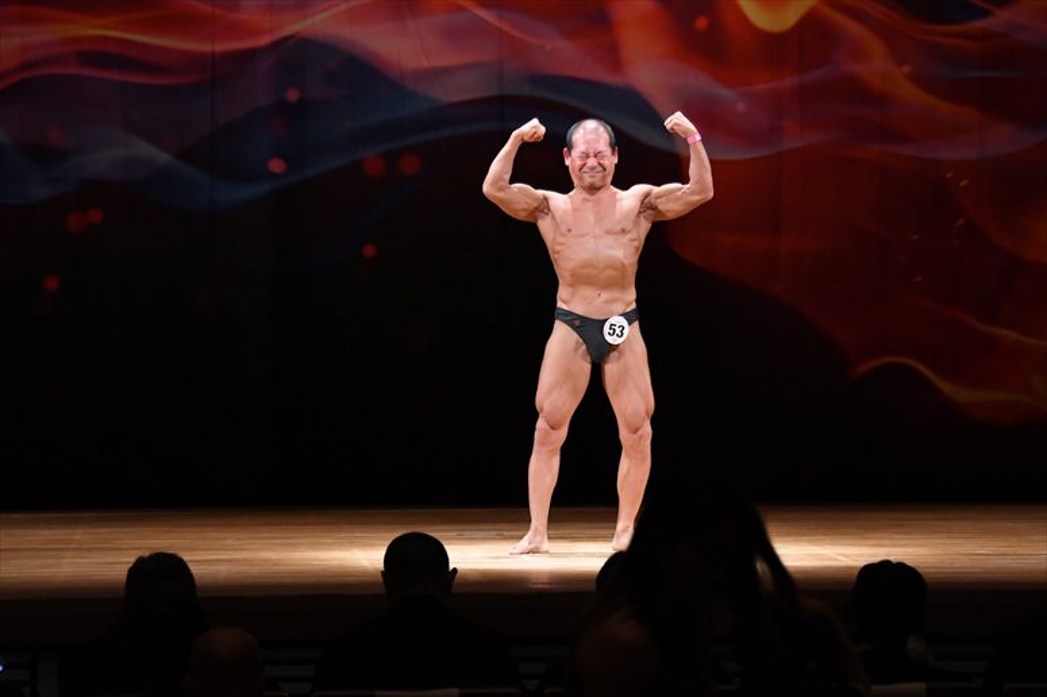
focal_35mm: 187
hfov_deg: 11.0
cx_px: 524
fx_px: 5436
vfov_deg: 7.3
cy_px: 348
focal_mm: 125
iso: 4000
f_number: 5.6
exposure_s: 1/400
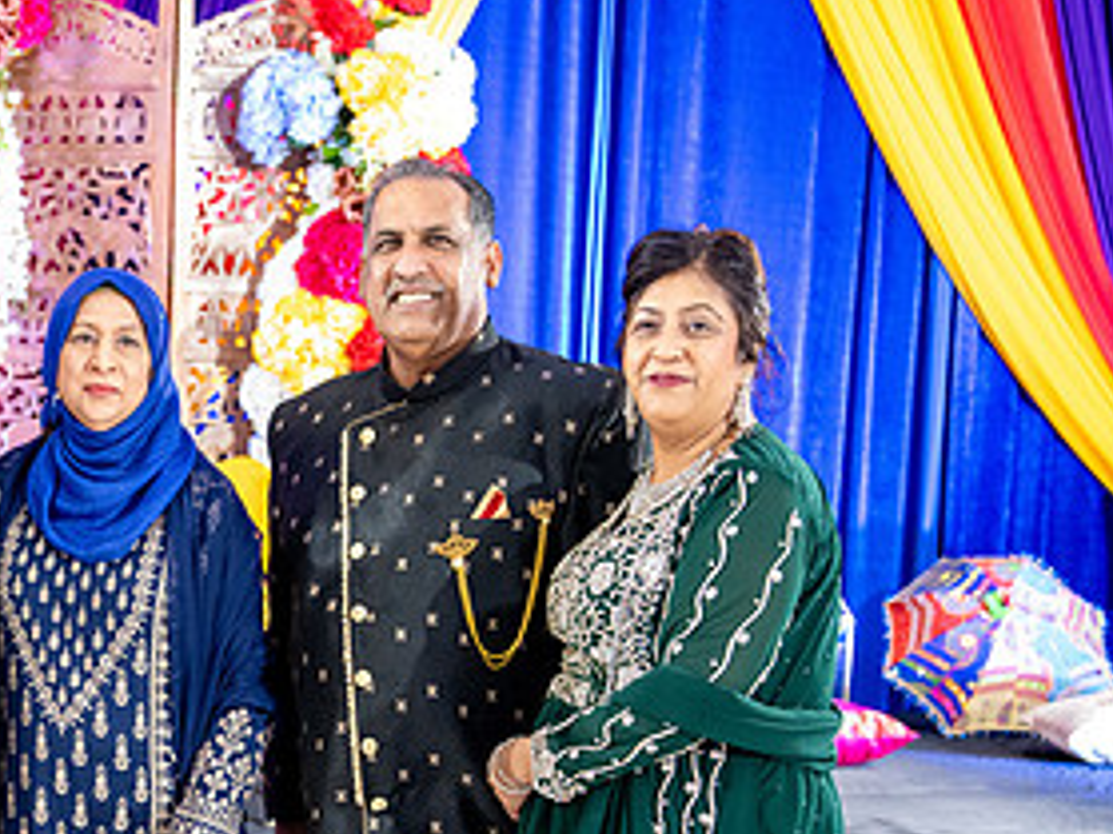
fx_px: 2314
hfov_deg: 25.8
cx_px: 29
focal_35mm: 72
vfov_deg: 20.0
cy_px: 764
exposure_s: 1/125
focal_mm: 35
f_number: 2.8
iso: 5000
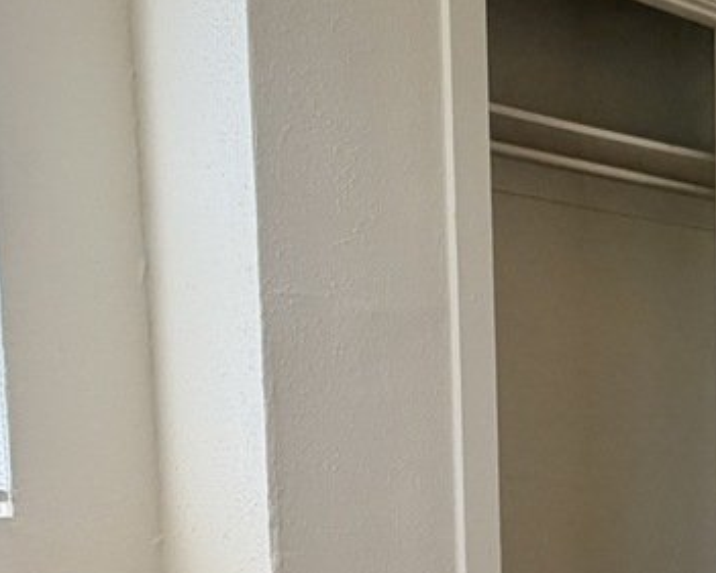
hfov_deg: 28.7
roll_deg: +0.1
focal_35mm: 56
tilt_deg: -4.4
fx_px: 1187
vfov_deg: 26.1
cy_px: 530
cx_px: 877
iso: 125
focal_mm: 2.22
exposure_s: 1/121
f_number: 2.2
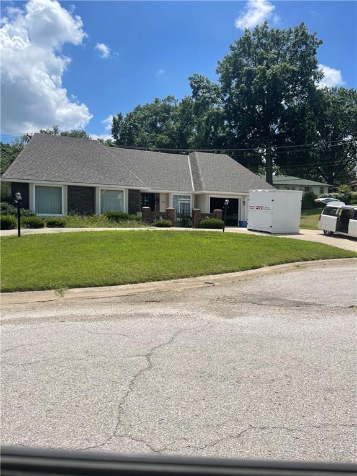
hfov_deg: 54.9
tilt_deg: -1.8
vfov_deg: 69.4
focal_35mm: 25
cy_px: 238
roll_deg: -0.6
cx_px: 178
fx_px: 344
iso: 32
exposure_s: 1/4902
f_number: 1.6
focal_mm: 5.1
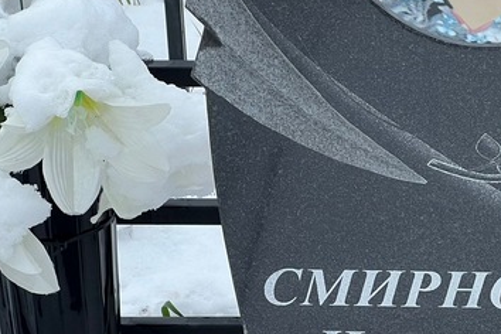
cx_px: 498
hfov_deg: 11.3
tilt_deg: -29.7
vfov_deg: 7.6
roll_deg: +0.2
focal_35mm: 181
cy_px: 341
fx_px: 2519
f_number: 2.8
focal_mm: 9
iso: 32
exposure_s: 1/99
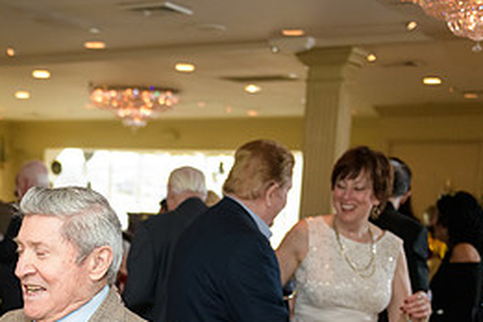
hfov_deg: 27.5
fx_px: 953
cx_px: 54
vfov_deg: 18.6
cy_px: 338
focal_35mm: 71
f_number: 2.8
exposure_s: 1/125
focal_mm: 32
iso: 1600
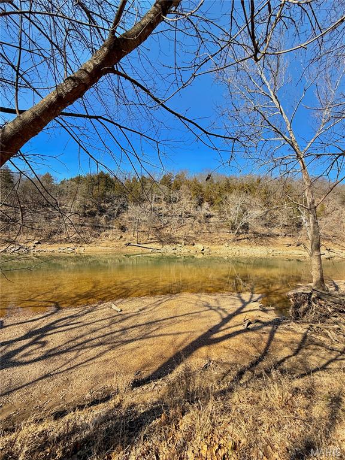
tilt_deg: +2.0
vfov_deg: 102.1
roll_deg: -2.4
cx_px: 172
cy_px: 230
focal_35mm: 14
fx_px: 186
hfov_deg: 85.7
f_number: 2.2
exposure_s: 1/1235
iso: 50
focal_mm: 2.22
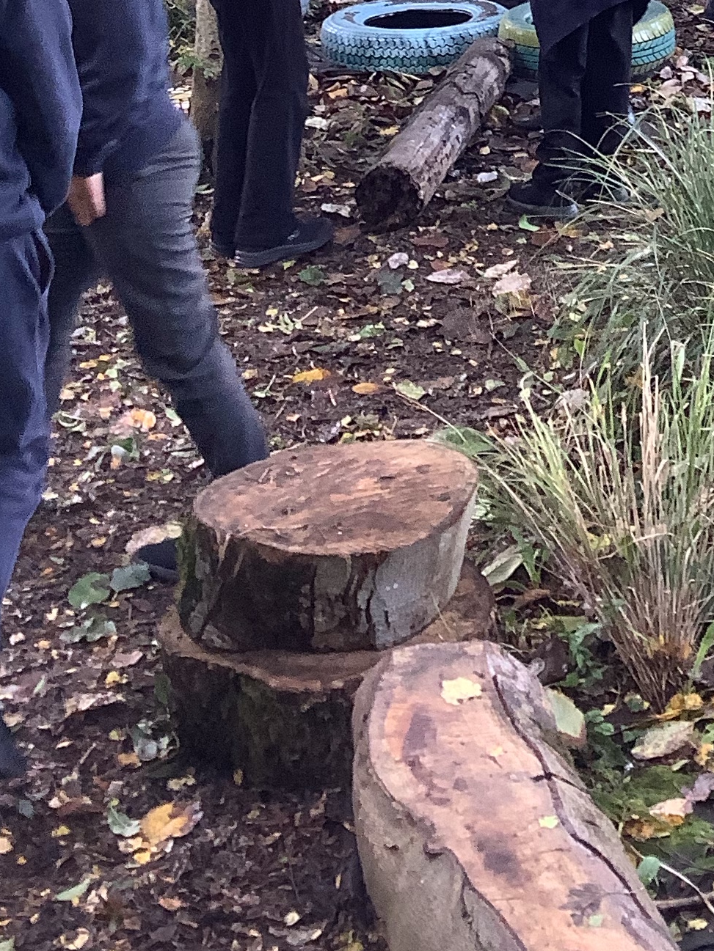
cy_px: -153
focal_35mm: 78
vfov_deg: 23.2
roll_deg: +0.7
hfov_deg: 18.3
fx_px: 2145
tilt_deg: -8.9
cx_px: 768
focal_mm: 3.3
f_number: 2.4
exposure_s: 1/60
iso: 80
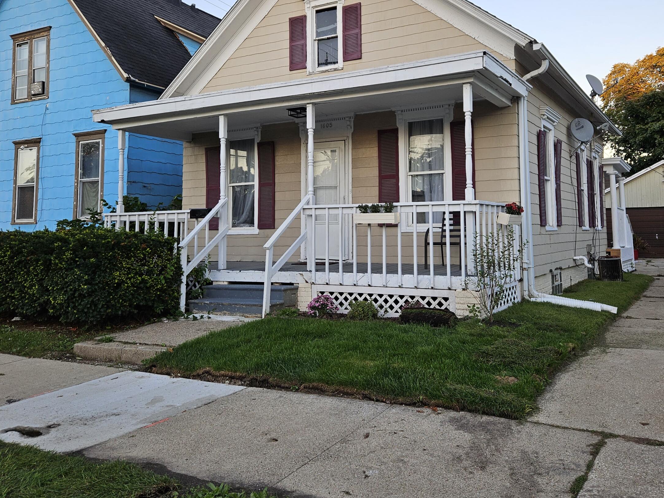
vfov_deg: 43.8
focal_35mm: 32
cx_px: 372
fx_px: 614
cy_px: 189
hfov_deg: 56.7
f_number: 1.8
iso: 50
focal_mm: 5.4
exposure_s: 1/180
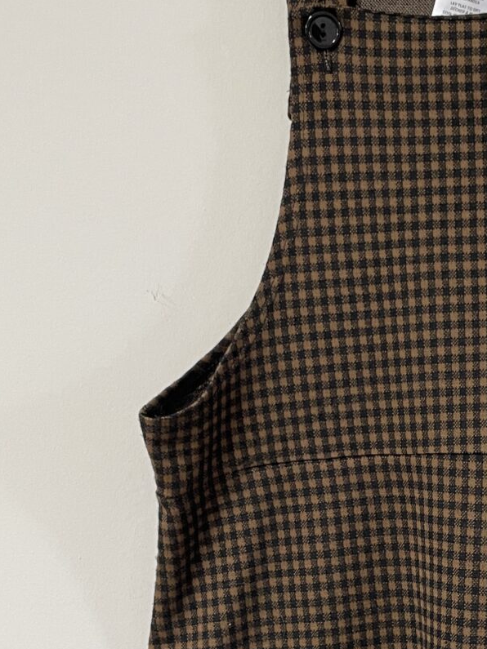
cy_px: 505
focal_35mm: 67
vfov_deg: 28.4
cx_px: 468
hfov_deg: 21.3
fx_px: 1257
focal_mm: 4.2
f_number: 1.6
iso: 100
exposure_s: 1/60
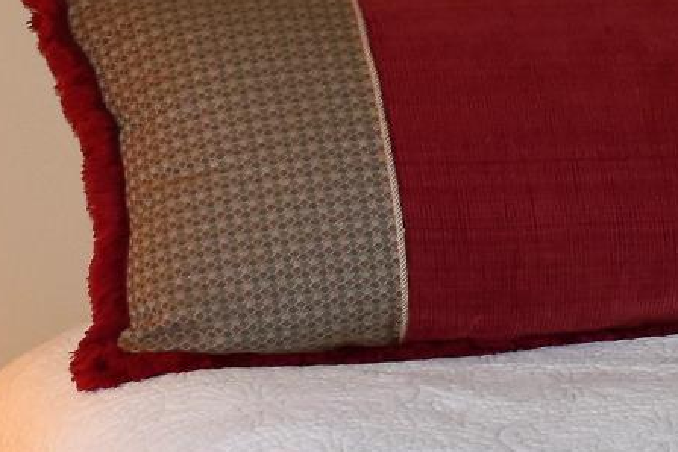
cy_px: -244
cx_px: 1458
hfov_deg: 9.0
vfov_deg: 6.4
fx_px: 3980
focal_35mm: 211
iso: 800
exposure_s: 1/80
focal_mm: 21
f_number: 4.5
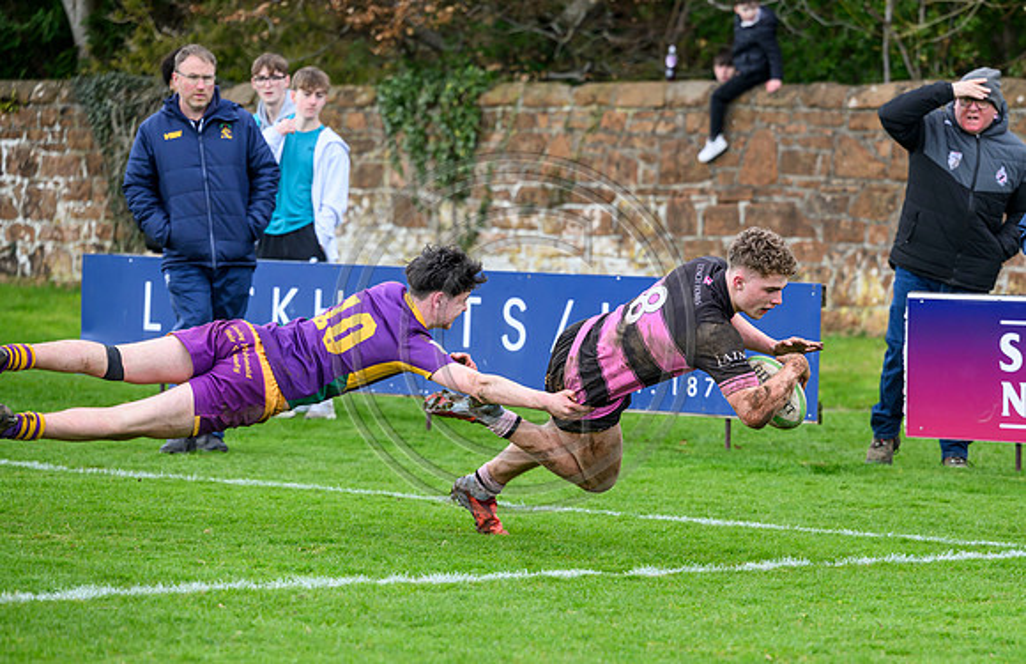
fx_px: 5220
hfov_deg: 11.2
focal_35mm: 185
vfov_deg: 7.3
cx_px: 671
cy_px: 448
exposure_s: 1/1250
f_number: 3.5
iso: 640
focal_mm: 140
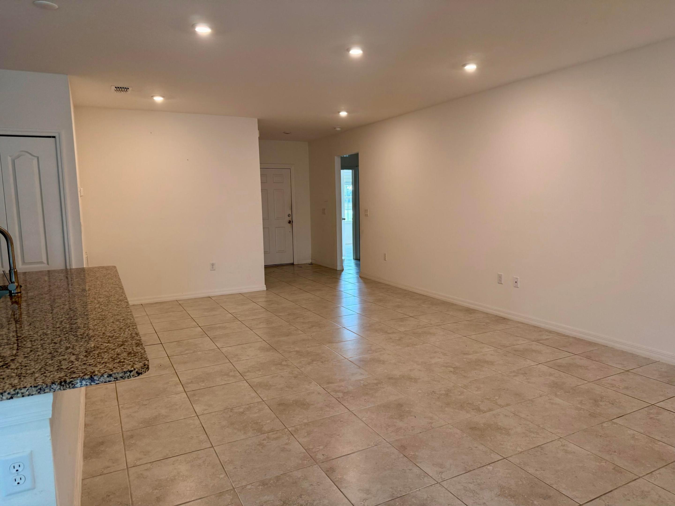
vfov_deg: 56.8
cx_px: 338
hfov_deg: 71.6
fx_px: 468
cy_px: 253
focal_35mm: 24
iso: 160
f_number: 1.78
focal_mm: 6.76
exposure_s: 1/120
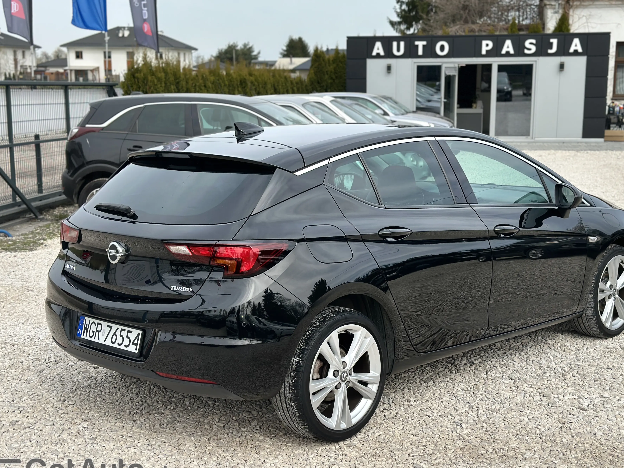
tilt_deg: -9.3
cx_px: 332
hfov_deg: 36.8
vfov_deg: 28.0
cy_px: 237
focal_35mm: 52
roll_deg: -0.1
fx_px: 937
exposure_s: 1/2809
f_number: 1.78
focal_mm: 6.86
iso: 80
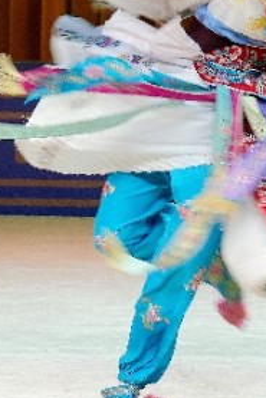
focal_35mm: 546
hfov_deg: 2.5
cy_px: -153
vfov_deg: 3.8
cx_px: 502
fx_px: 6043
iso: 640
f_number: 5.6
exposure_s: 1/160
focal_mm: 108
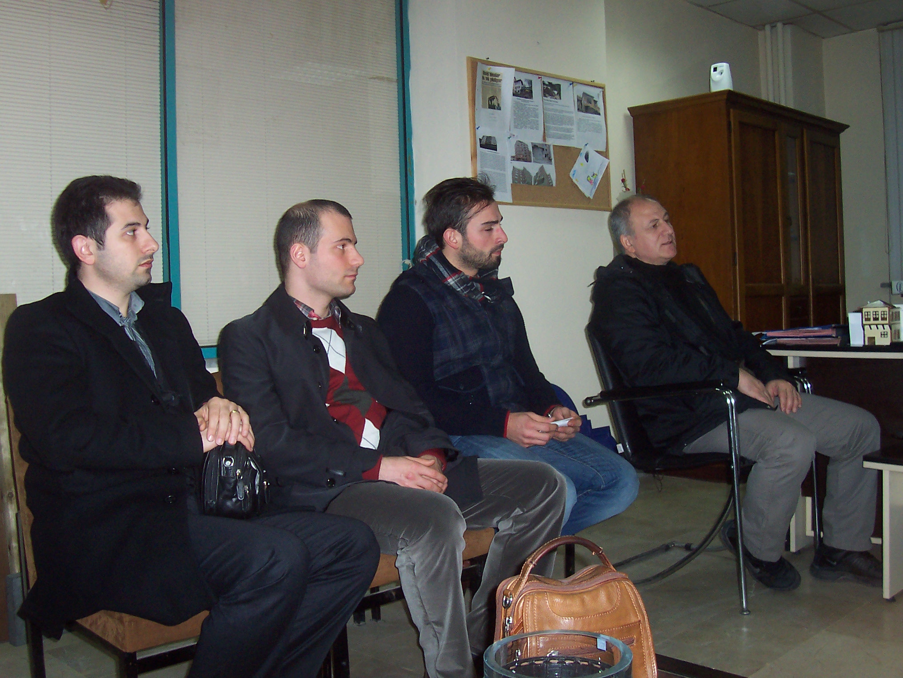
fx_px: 965
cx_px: 452
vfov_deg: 38.7
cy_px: 339
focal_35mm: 37
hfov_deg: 50.1
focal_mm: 5.6
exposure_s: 1/60
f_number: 2.8
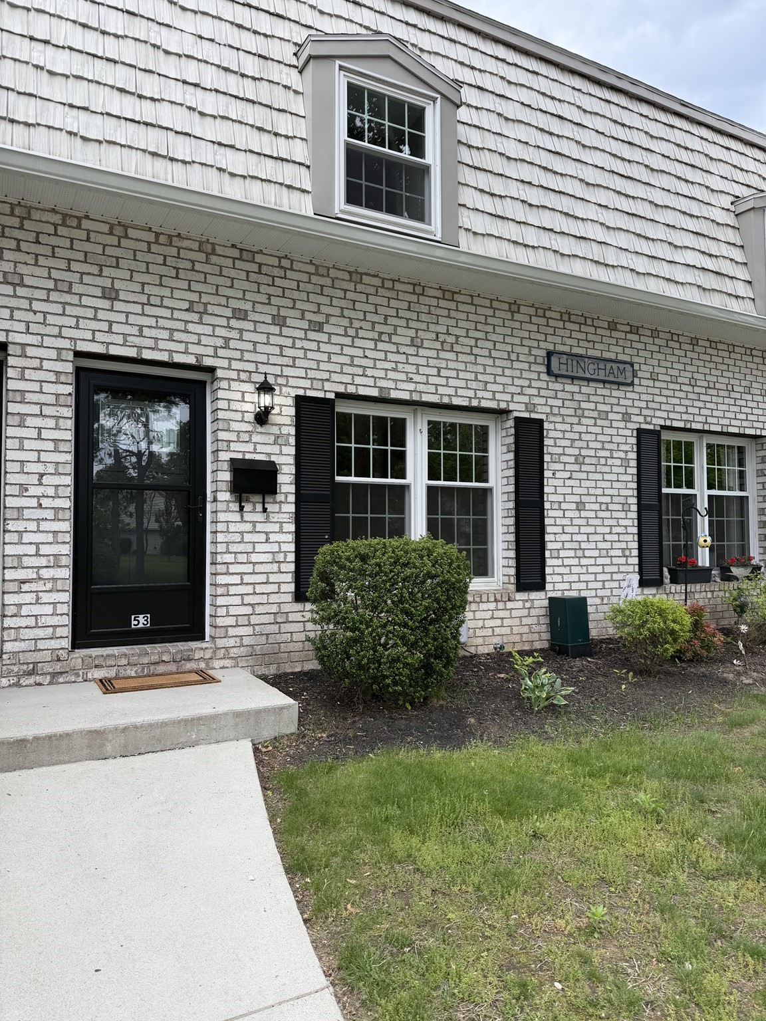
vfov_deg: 71.6
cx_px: 383
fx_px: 708
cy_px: 510
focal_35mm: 24
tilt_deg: +2.5
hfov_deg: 56.8
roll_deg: +0.9
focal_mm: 6.76
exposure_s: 1/612
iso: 80
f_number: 1.78
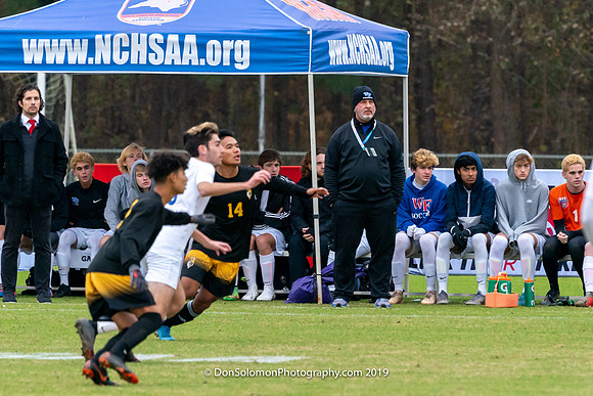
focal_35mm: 615
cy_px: 238
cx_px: 399
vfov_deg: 2.2
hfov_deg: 3.3
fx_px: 10140
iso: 2500
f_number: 5.6
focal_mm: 327
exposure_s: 1/800
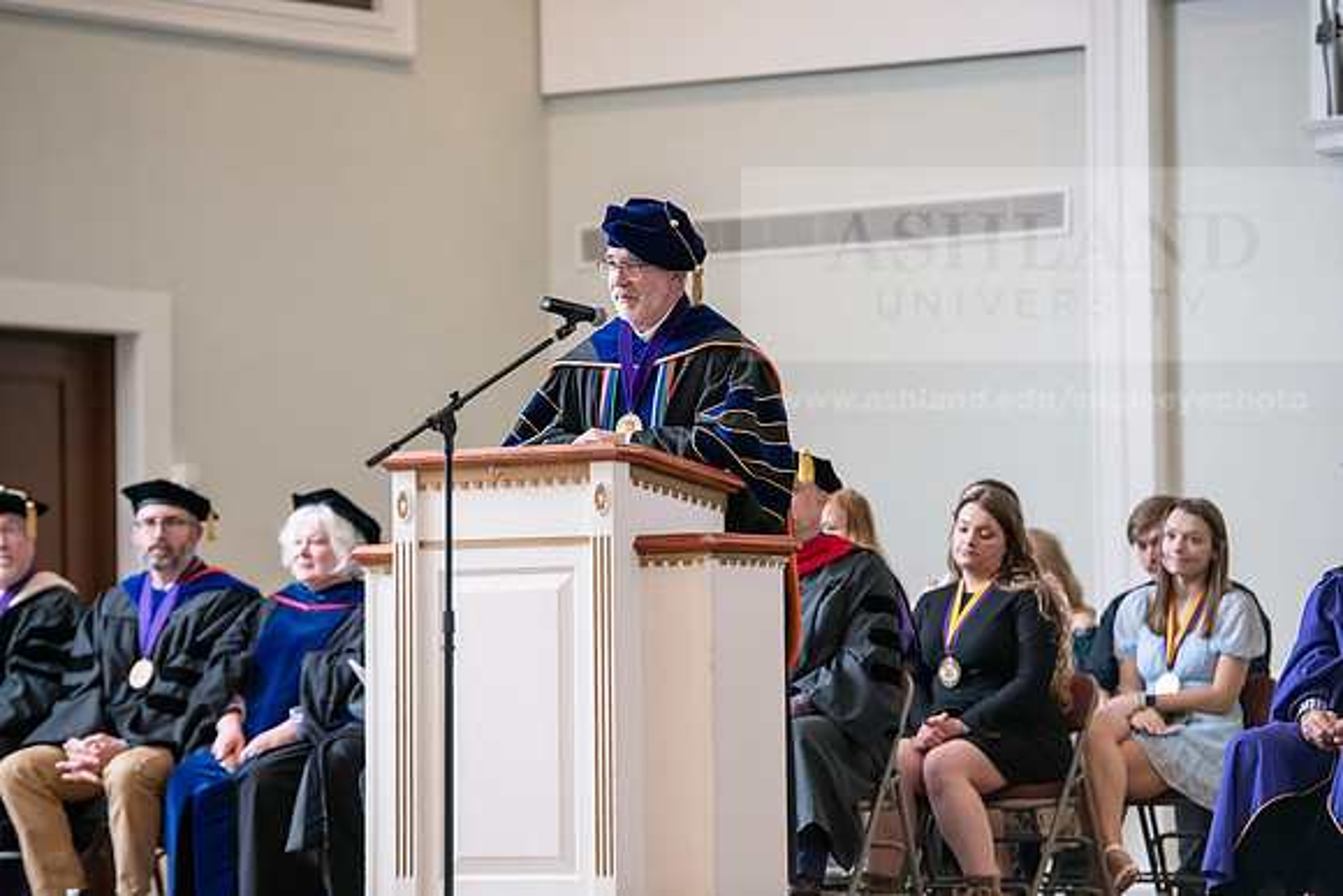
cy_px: 448
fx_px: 6157
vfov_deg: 8.3
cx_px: 672
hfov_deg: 12.4
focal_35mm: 165
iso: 1600
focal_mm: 165
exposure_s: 1/200
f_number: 3.5
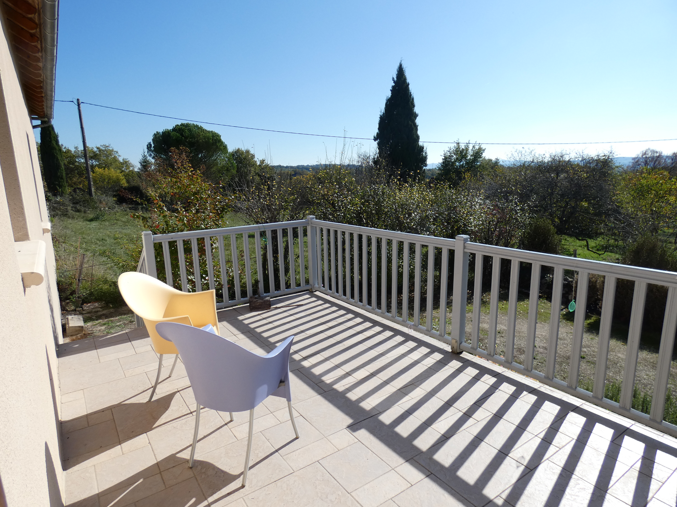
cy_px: 254
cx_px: 338
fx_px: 391
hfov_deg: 81.7
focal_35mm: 20
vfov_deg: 66.0
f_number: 2.8
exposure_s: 1/1600
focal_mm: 3.6
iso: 80
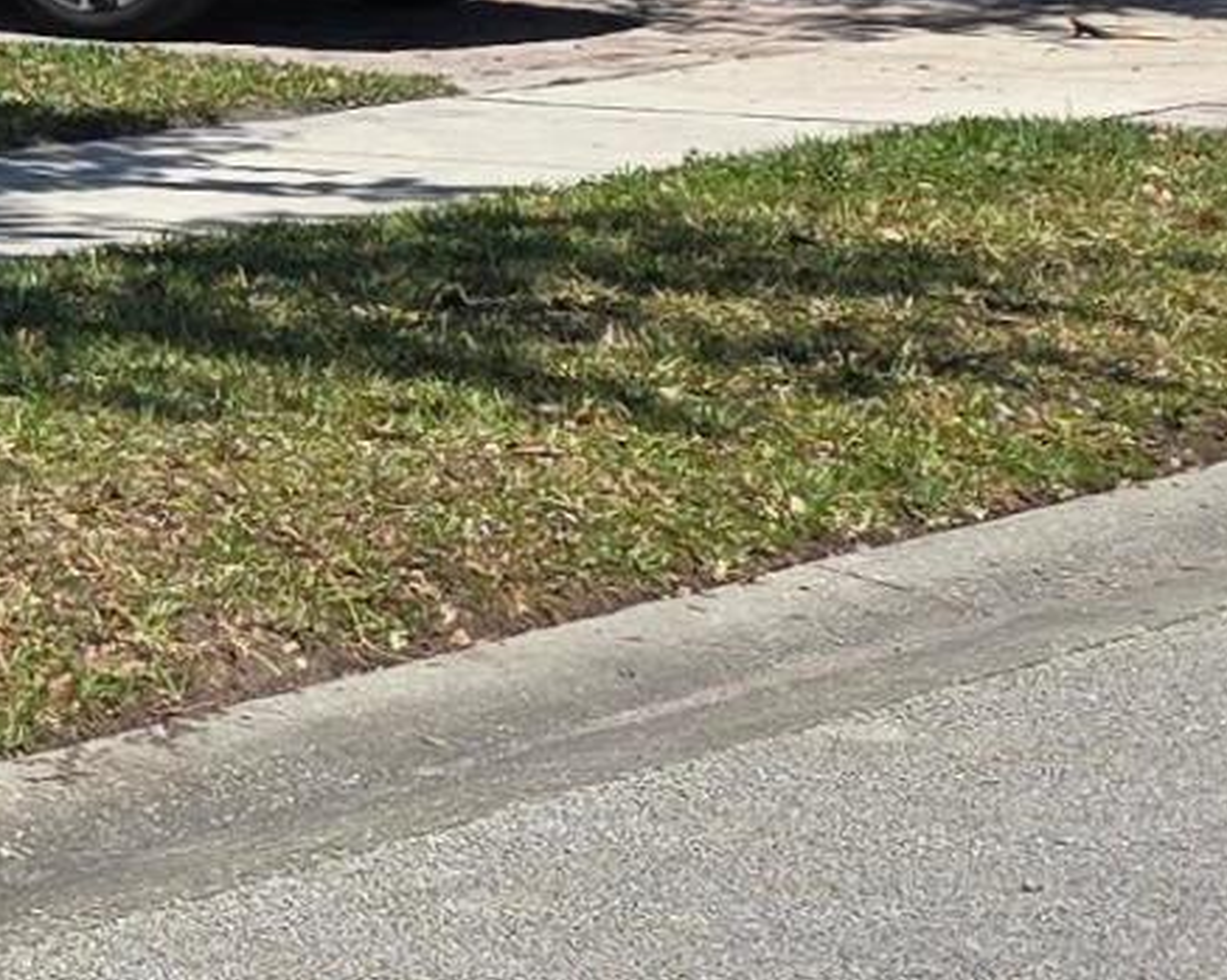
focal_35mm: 148
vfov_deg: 10.2
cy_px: -230
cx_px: -1586
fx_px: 5371
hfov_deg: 11.2
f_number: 1.7
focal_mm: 6.3
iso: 12
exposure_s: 1/1016
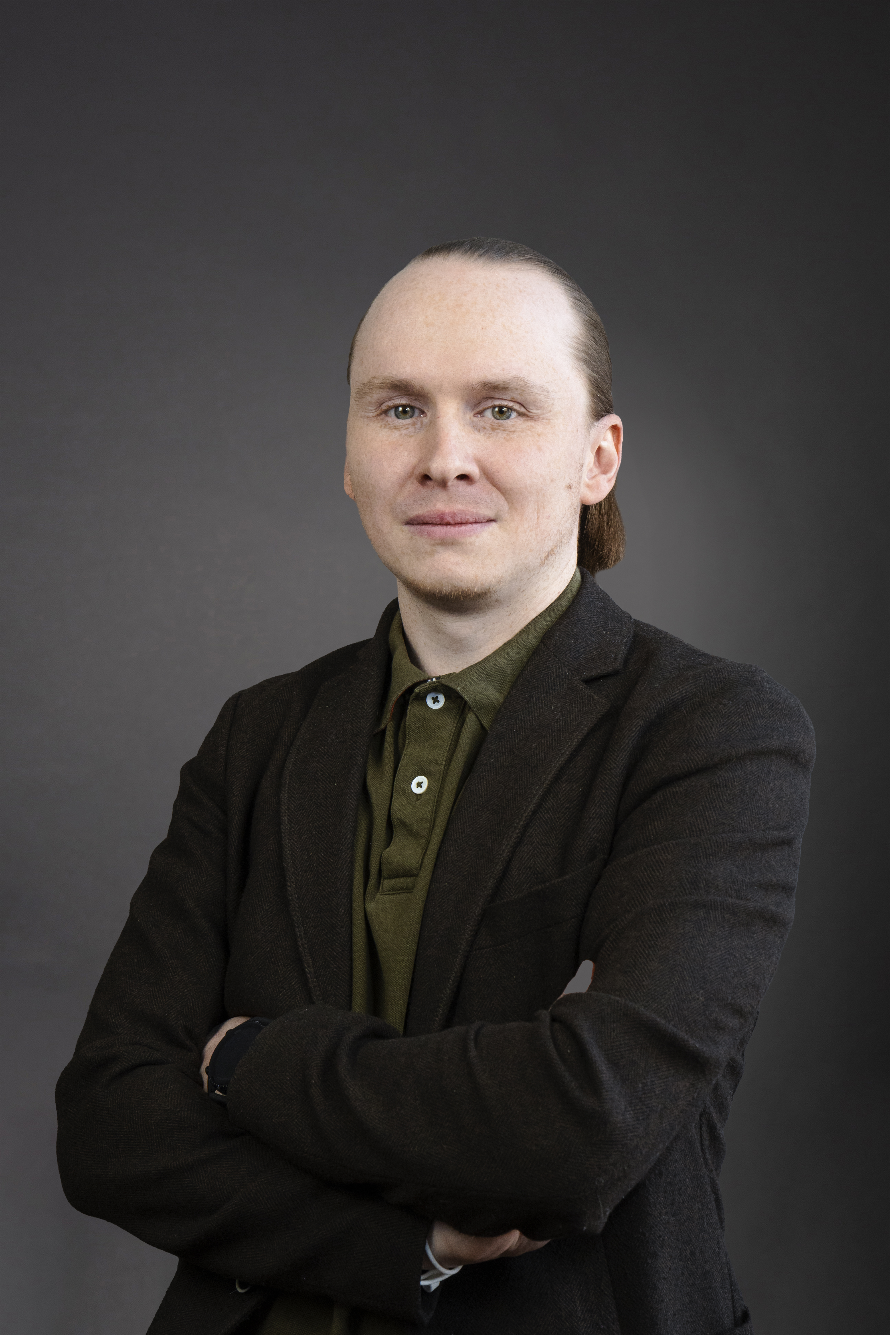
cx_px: 445
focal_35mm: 72
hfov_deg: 18.9
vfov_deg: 28.1
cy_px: 668
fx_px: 2670
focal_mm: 48
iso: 640
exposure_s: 1/160
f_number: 5
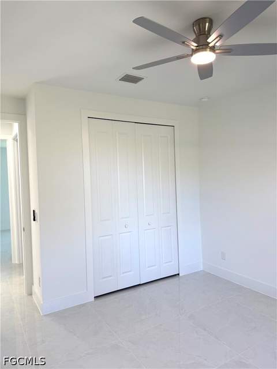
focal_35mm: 24
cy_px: 184
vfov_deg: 71.6
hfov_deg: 56.8
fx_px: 256
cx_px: 138
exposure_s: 1/237
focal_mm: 6.76
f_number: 1.78
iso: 125
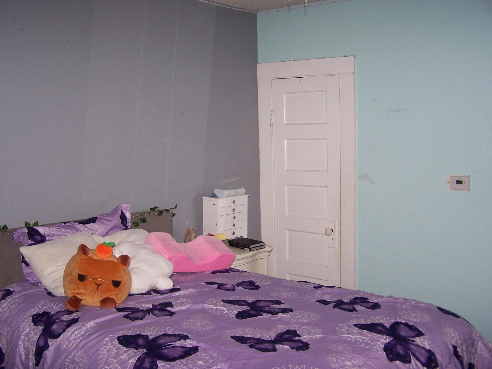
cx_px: 246
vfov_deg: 37.7
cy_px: 184
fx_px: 540
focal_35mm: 38
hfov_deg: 49.0
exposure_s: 1/60
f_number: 2.8
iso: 140
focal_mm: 6.3
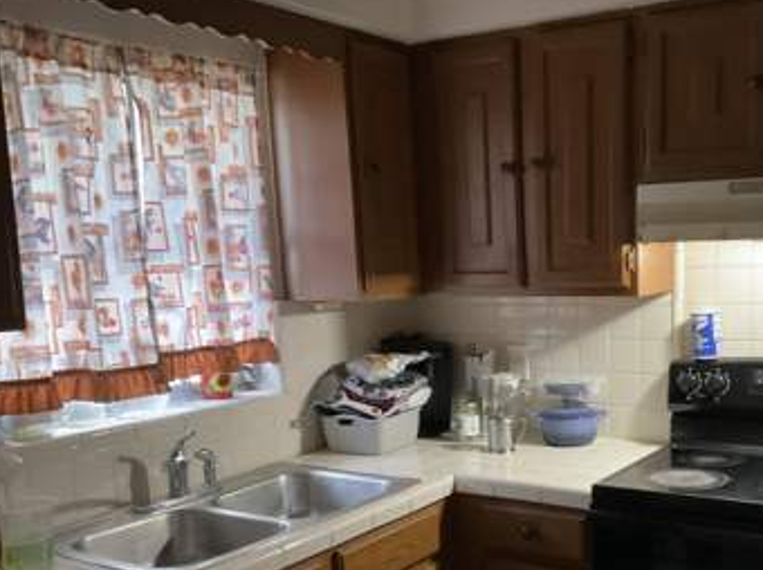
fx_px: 902
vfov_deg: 34.7
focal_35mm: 41
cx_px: 525
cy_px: 387
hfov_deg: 45.0
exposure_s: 1/30
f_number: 1.8
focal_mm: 3
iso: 250
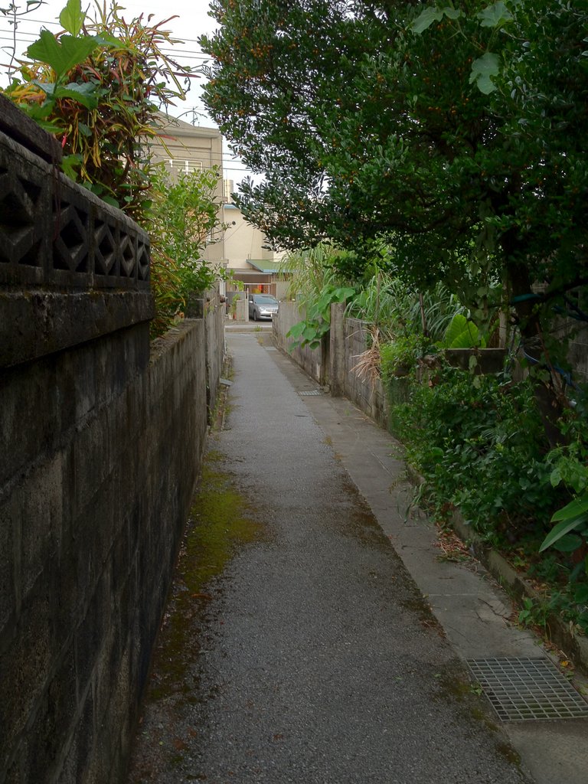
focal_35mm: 35
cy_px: 392
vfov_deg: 52.6
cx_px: 294
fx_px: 793
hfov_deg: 40.7
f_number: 2.4
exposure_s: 1/20
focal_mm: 4.28
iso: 80
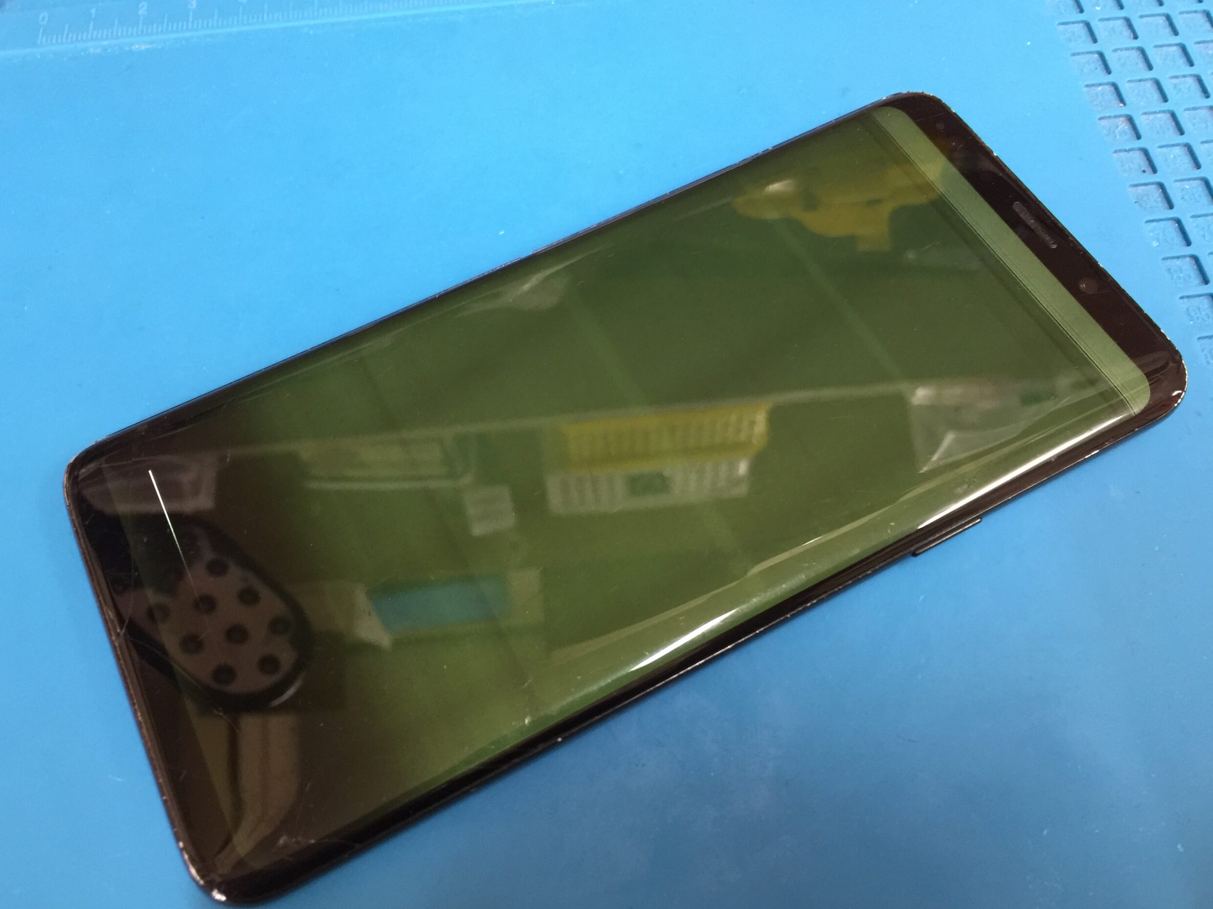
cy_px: 458
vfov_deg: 46.8
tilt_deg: -64.2
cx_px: 599
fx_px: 1051
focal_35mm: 30
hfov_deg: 60.0
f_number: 2.2
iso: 125
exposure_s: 1/17
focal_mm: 4.15
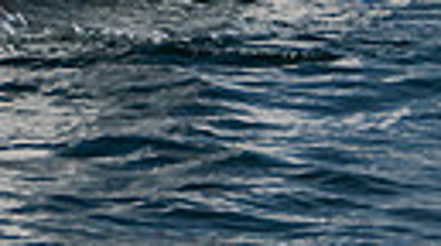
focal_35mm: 494
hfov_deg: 4.4
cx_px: -184
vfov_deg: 2.4
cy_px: -342
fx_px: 5766
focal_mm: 84
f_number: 6
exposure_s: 1/3200
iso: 320
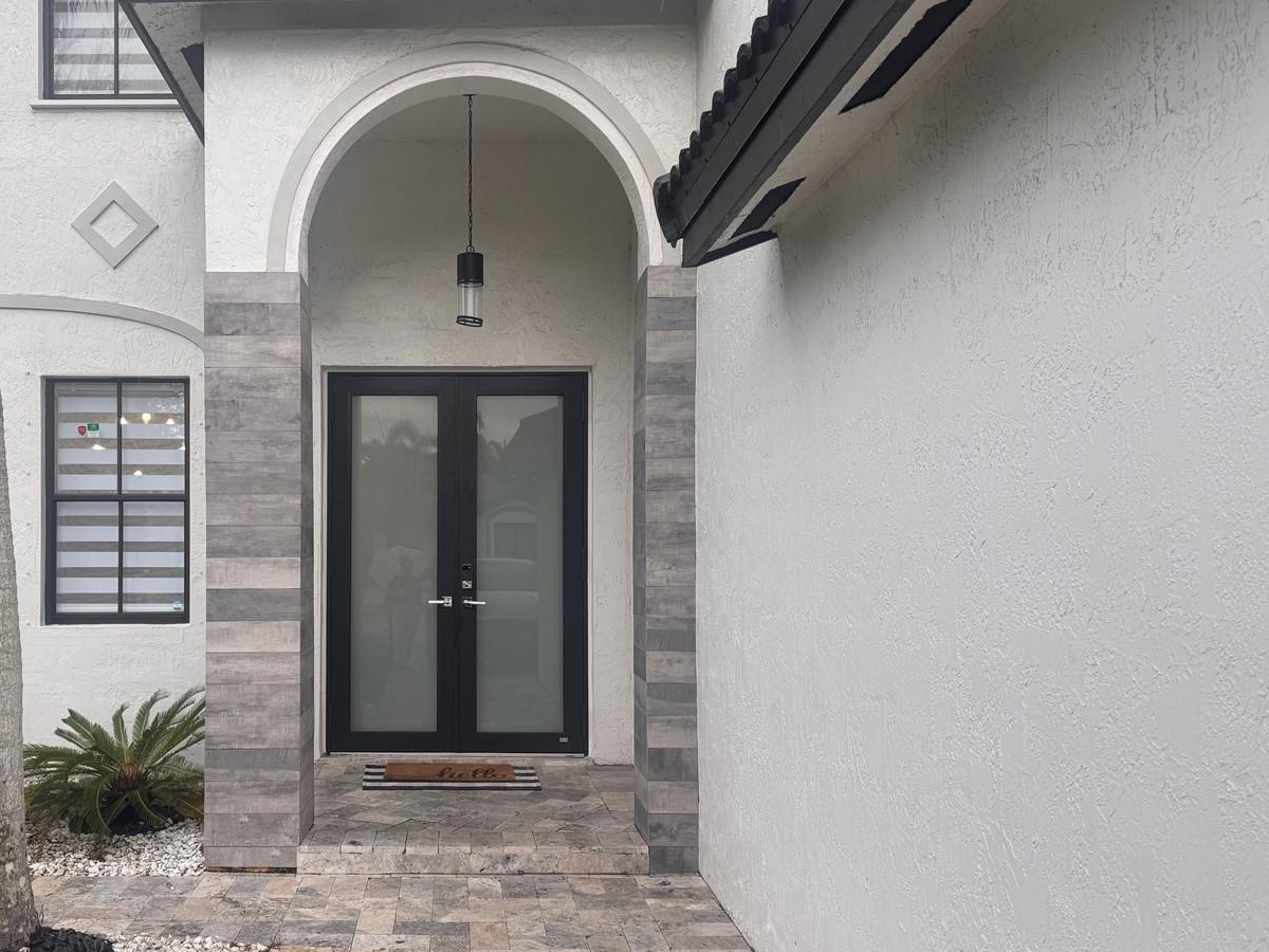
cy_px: 529
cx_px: 430
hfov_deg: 55.7
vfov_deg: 44.1
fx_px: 1173
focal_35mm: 32
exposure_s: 1/366
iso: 80
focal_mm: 6.76
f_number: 1.78
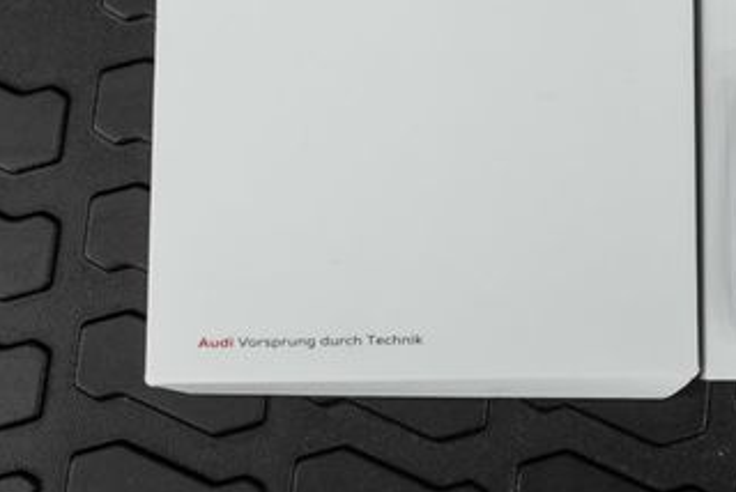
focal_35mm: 84
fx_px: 1719
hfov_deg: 23.5
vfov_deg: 16.1
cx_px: 676
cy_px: 45
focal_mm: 28
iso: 500
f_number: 4
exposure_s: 1/50
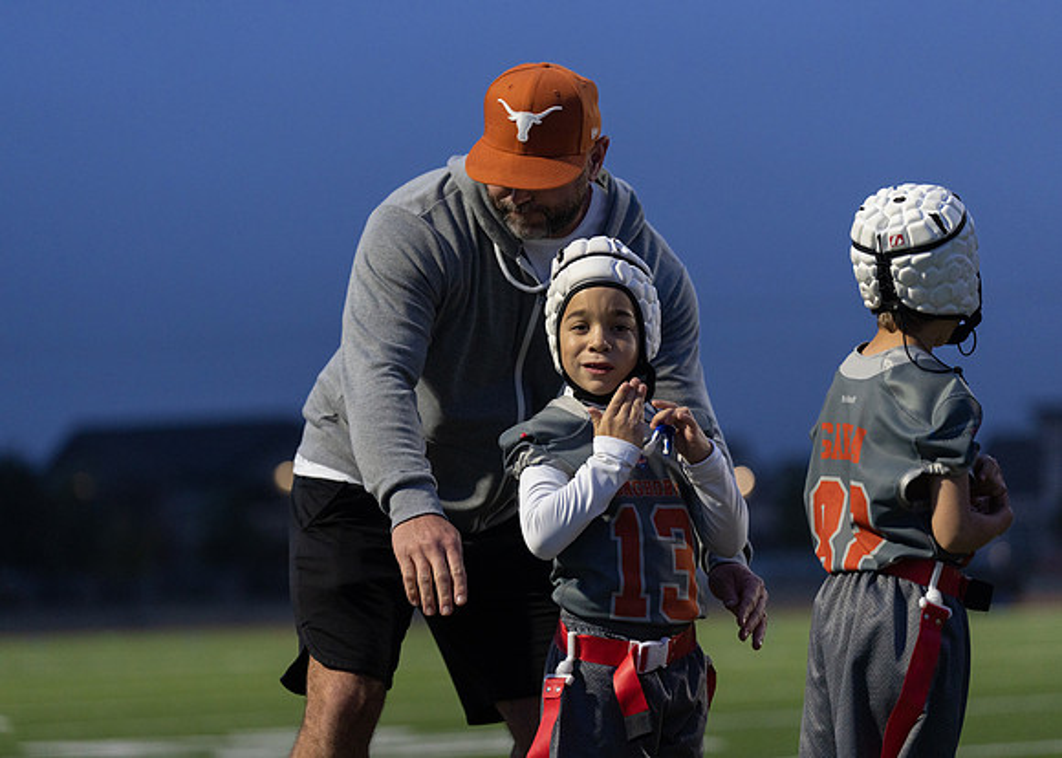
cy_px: 379
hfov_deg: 14.8
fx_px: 4076
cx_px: 531
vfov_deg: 10.6
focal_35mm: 135
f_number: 2.8
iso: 1250
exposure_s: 1/800
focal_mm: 129
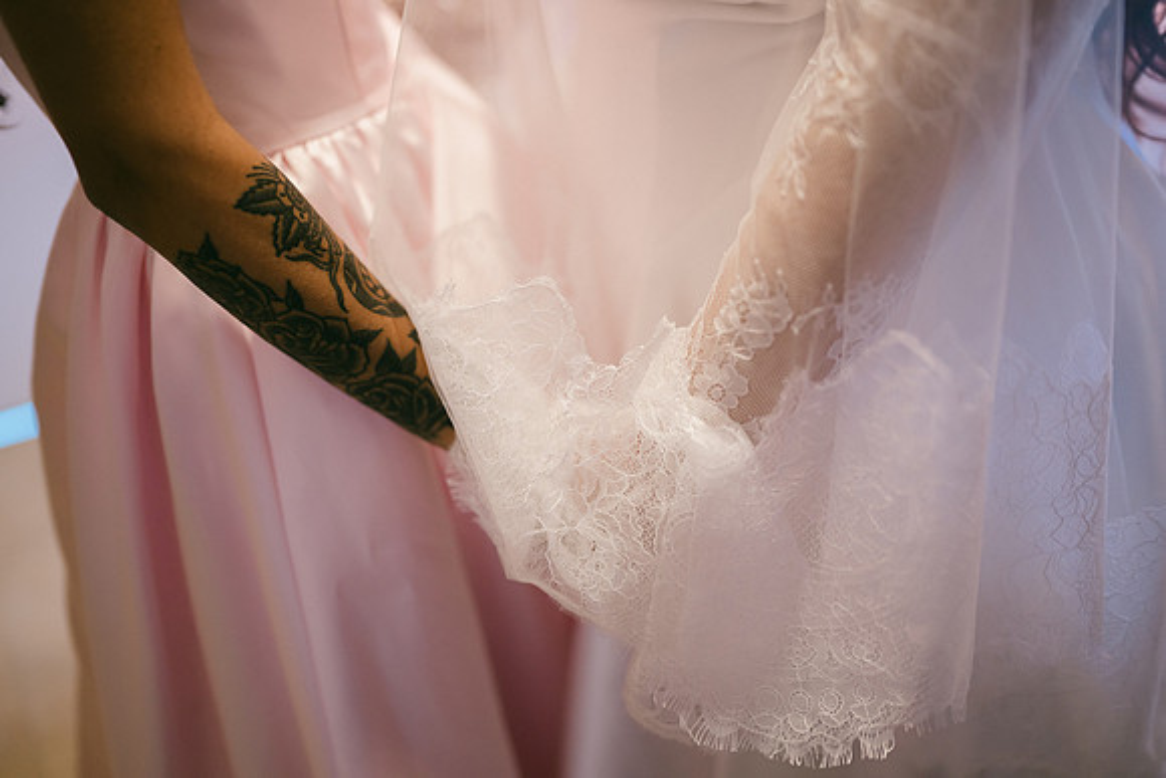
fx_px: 1134
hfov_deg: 54.4
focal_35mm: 35
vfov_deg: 37.9
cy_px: 389
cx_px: 583
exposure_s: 1/200
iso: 320
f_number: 1.2
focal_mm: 35
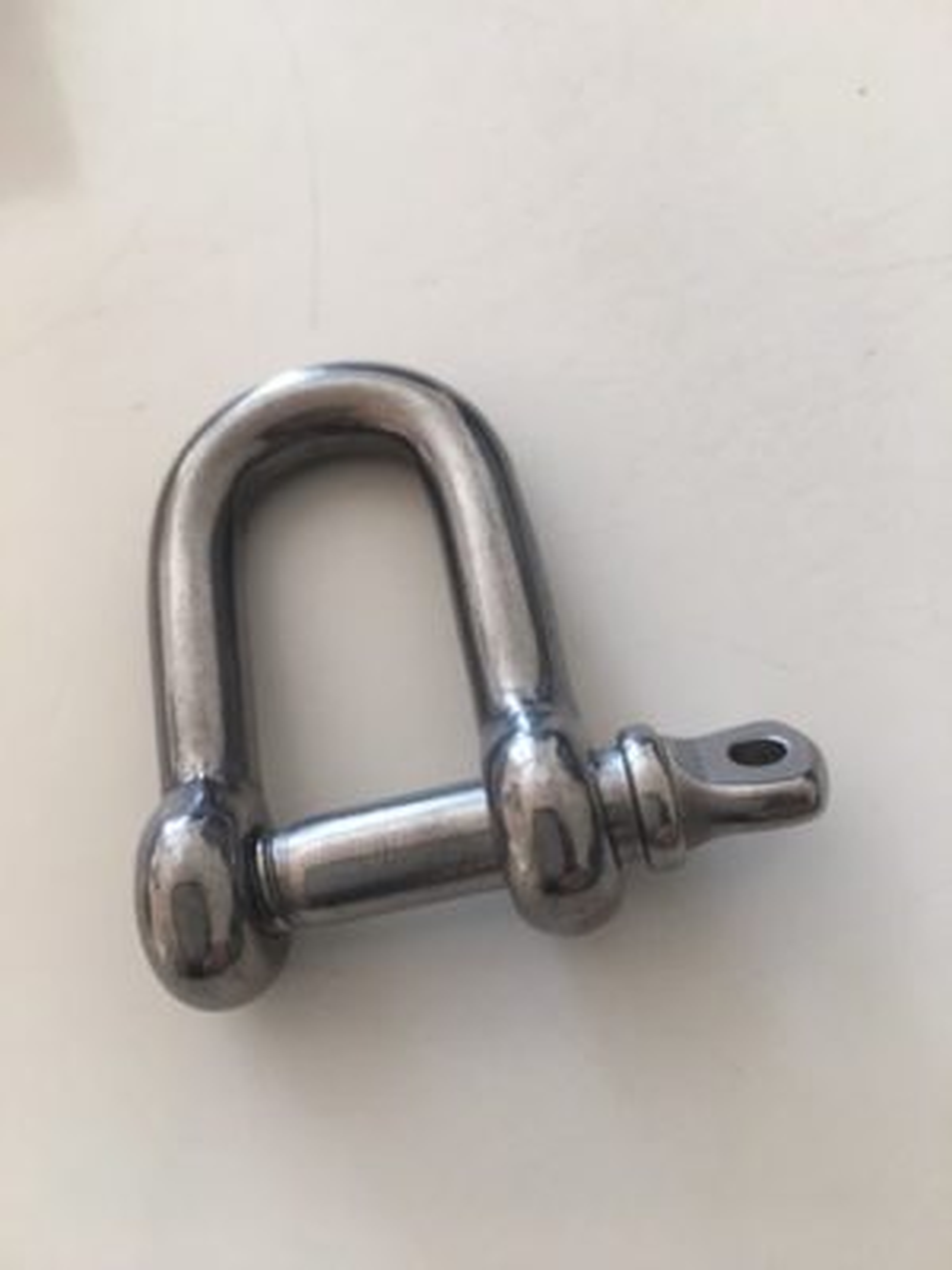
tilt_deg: -68.2
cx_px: 476
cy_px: 635
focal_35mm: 29
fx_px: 1063
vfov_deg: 61.7
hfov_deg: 48.2
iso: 40
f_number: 2.2
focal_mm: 4.15
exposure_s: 1/33
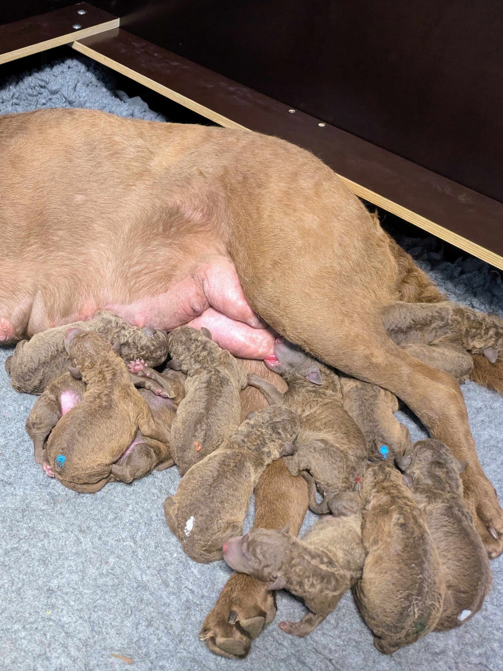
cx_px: 56
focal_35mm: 34
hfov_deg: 39.0
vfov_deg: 54.0
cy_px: 340
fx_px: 659
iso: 1156
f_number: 1.89
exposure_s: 1/25
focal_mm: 5.43
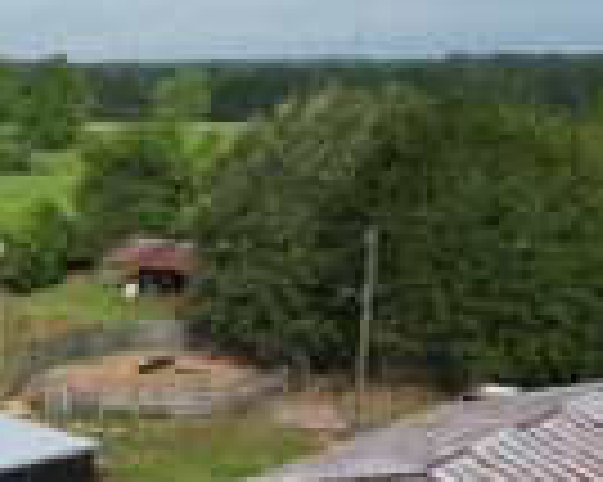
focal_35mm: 64
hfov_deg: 28.2
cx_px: 29
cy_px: 507
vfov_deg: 22.7
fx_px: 1141
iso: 110
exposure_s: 1/2500
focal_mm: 6.72
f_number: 1.7
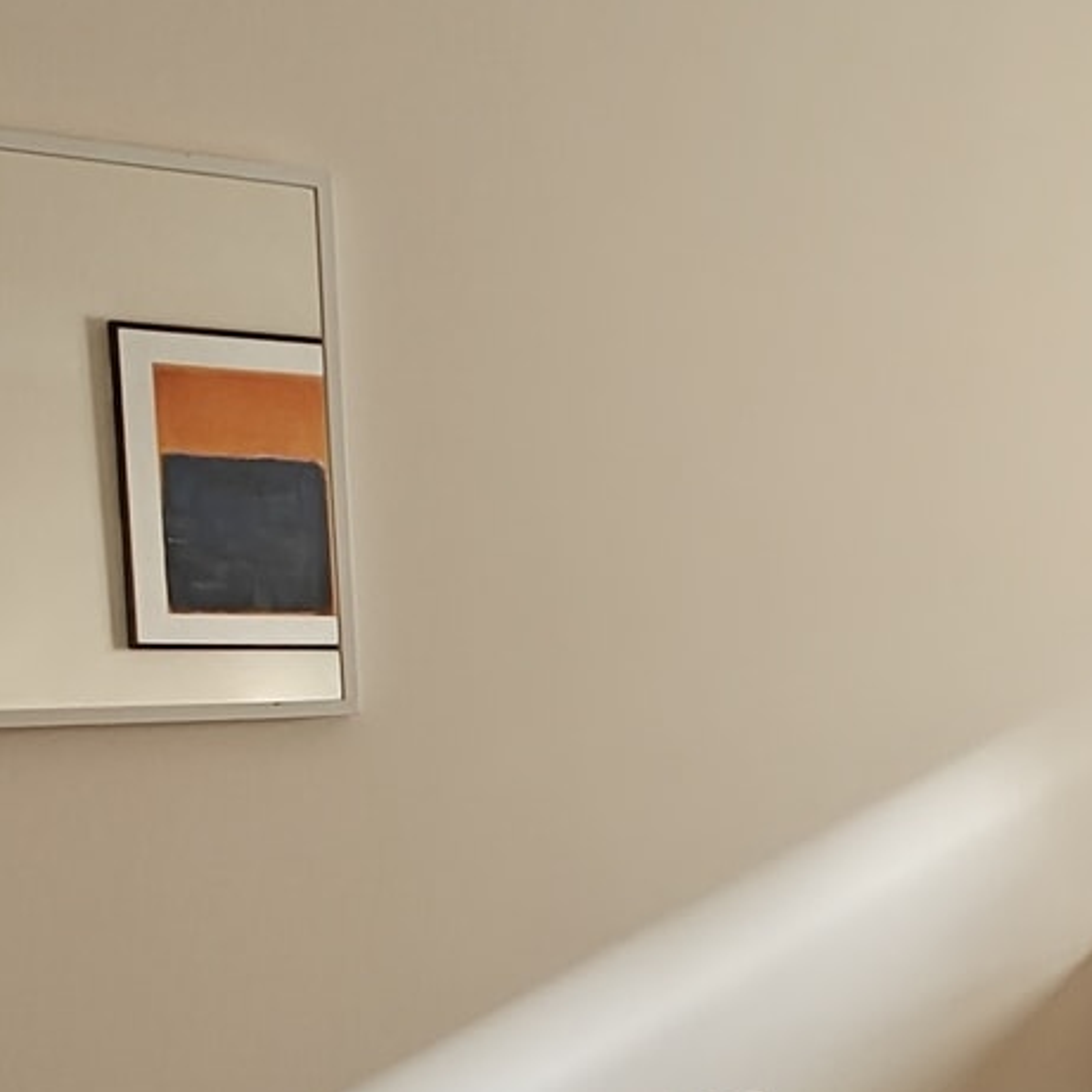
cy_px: 936
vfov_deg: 30.0
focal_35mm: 55
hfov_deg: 29.2
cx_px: 1080
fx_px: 1963
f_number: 2.2
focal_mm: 2.62
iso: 250
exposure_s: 1/29
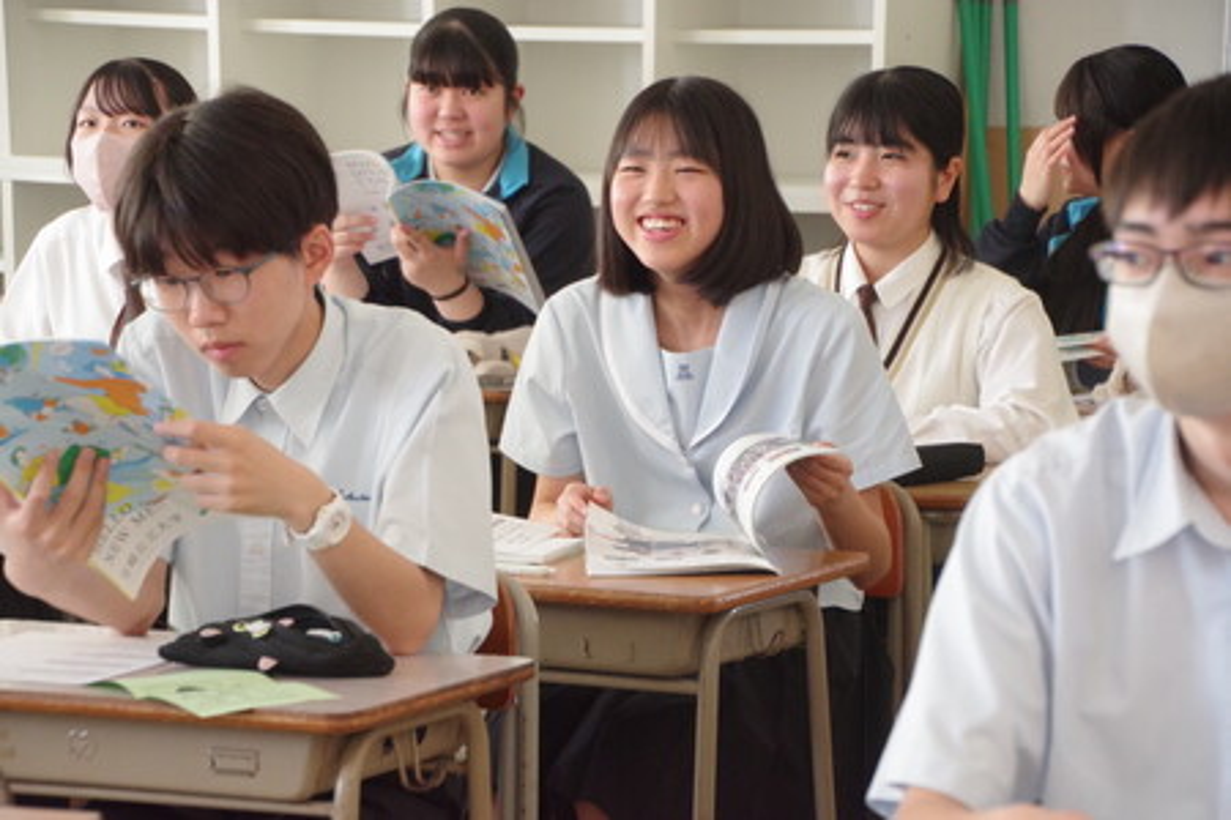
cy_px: 410
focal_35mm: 142
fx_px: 4872
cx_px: 616
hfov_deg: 14.4
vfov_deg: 9.6
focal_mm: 95
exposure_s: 1/160
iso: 6400
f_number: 6.3
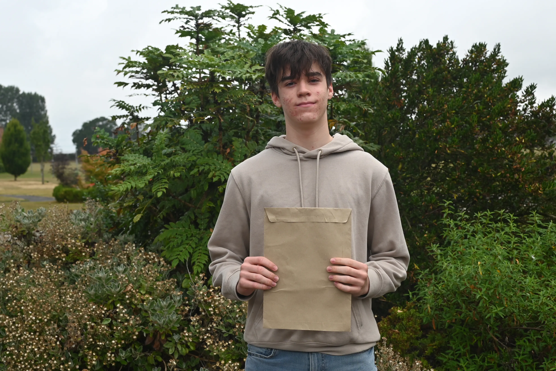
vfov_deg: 26.0
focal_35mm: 52
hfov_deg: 38.2
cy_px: 186
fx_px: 803
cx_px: 278
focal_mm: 35
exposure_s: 1/250
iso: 140
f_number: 5.6
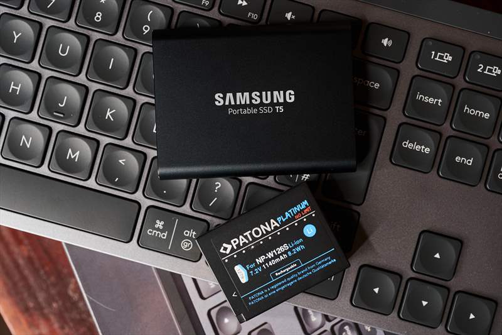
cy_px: 168
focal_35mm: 70
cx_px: 251
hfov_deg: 28.8
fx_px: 976
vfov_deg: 19.4
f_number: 5
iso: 800
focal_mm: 70
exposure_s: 1/100
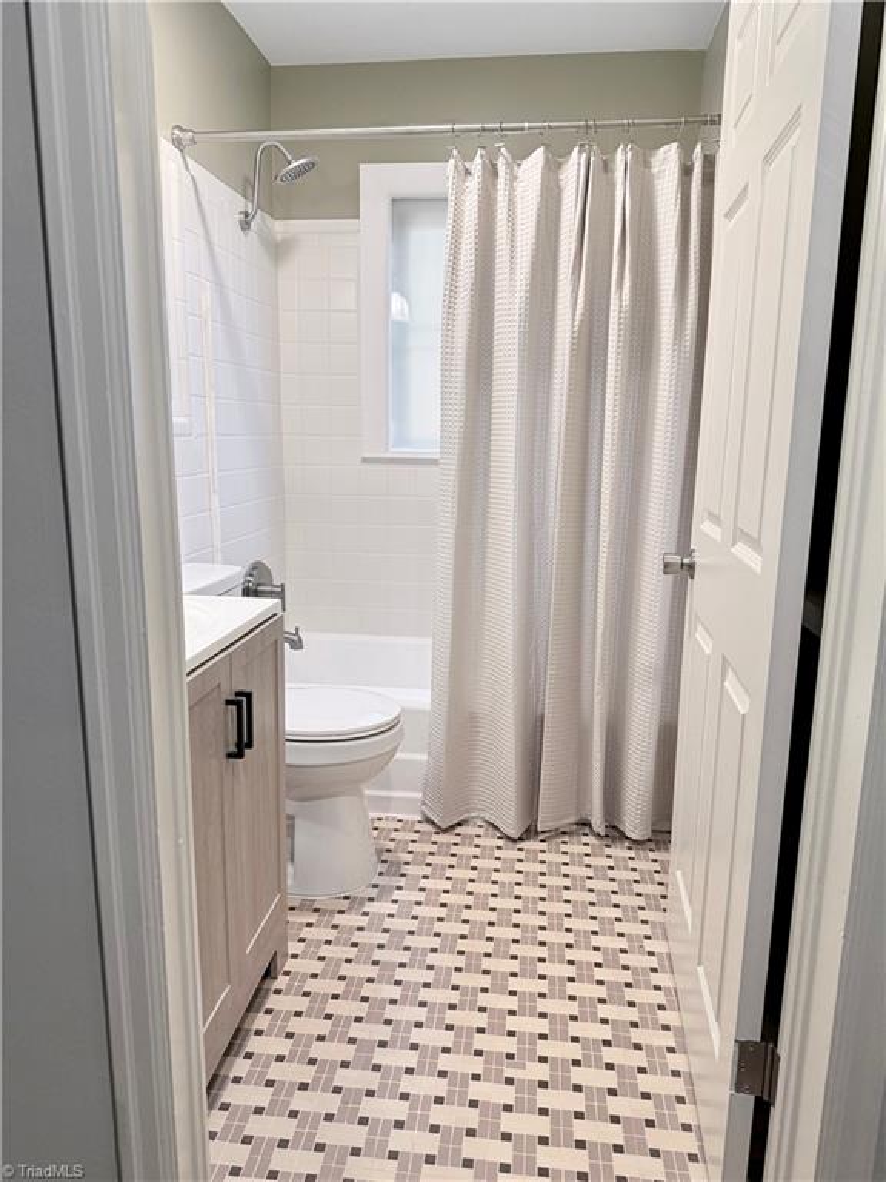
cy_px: 591
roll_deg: -2.5
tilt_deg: -10.9
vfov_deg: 71.6
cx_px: 443
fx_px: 819
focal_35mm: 24
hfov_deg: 56.8
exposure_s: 1/120
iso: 200
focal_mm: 6.76
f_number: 1.78
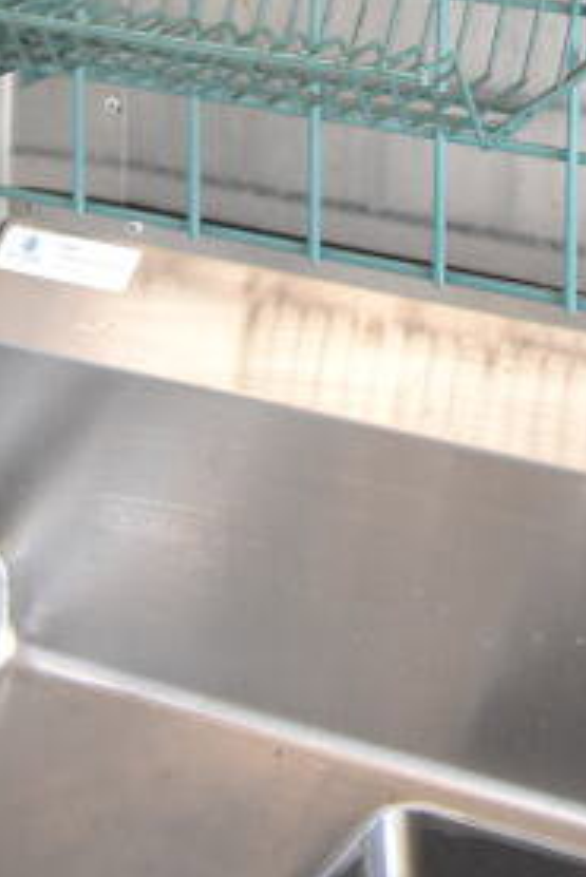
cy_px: -535
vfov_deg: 19.2
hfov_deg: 14.7
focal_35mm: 89
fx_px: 2170
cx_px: 757
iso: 1600
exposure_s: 1/60
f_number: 4
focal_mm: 18
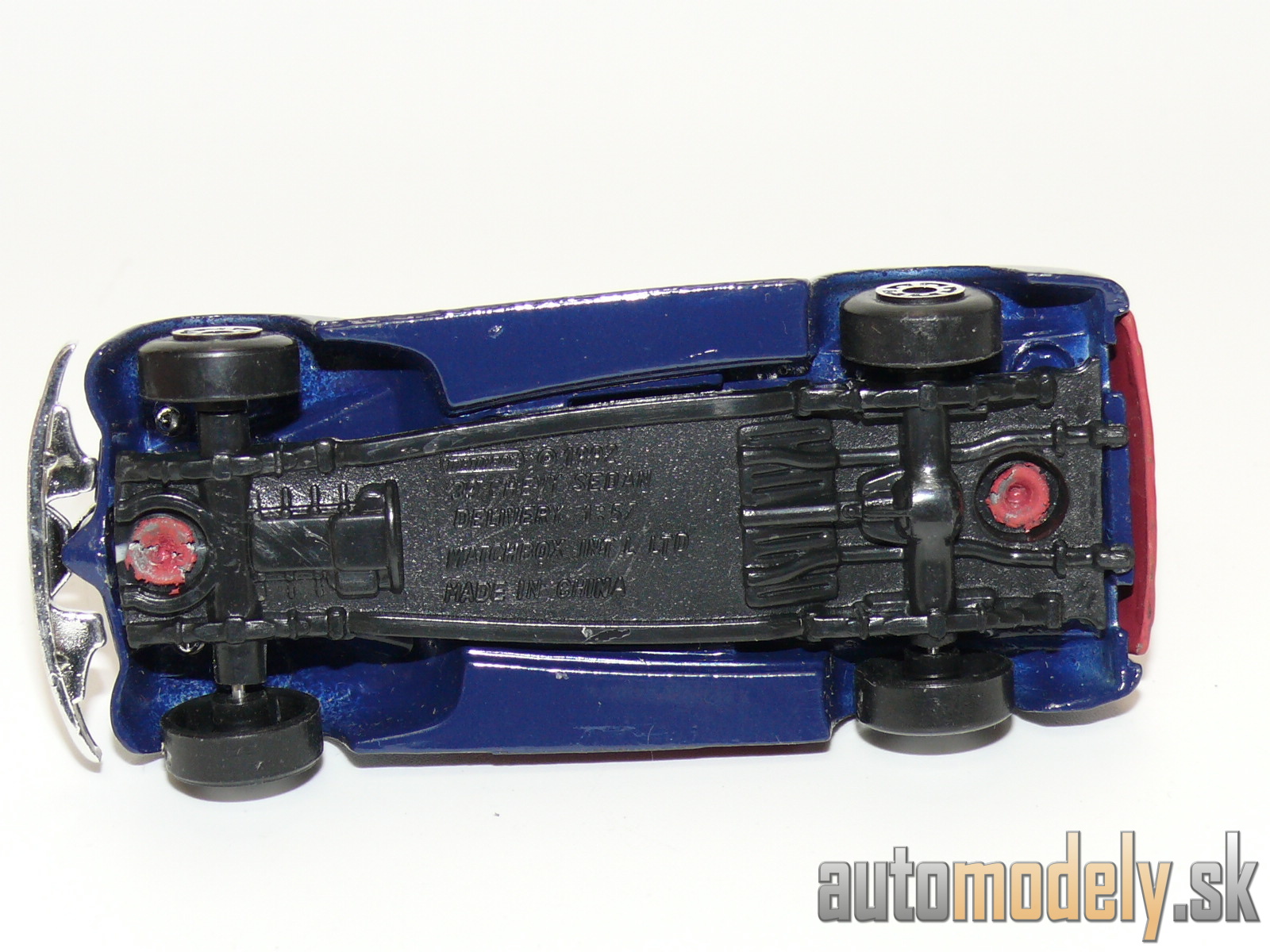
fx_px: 3742
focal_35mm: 102
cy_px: 476
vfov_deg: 14.5
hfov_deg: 19.3
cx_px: 635
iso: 100
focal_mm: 13.4
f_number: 4
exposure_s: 1/30
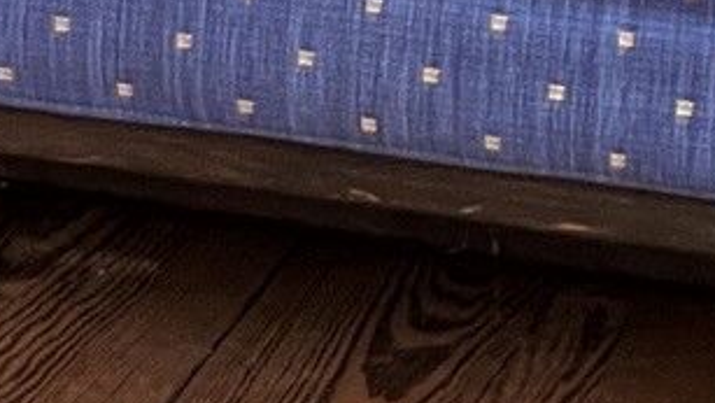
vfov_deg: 3.1
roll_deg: -0.3
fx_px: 7170
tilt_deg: -15.6
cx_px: 114
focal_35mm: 378
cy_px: -946
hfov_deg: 5.7
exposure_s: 1/99
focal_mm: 6
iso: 160
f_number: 2
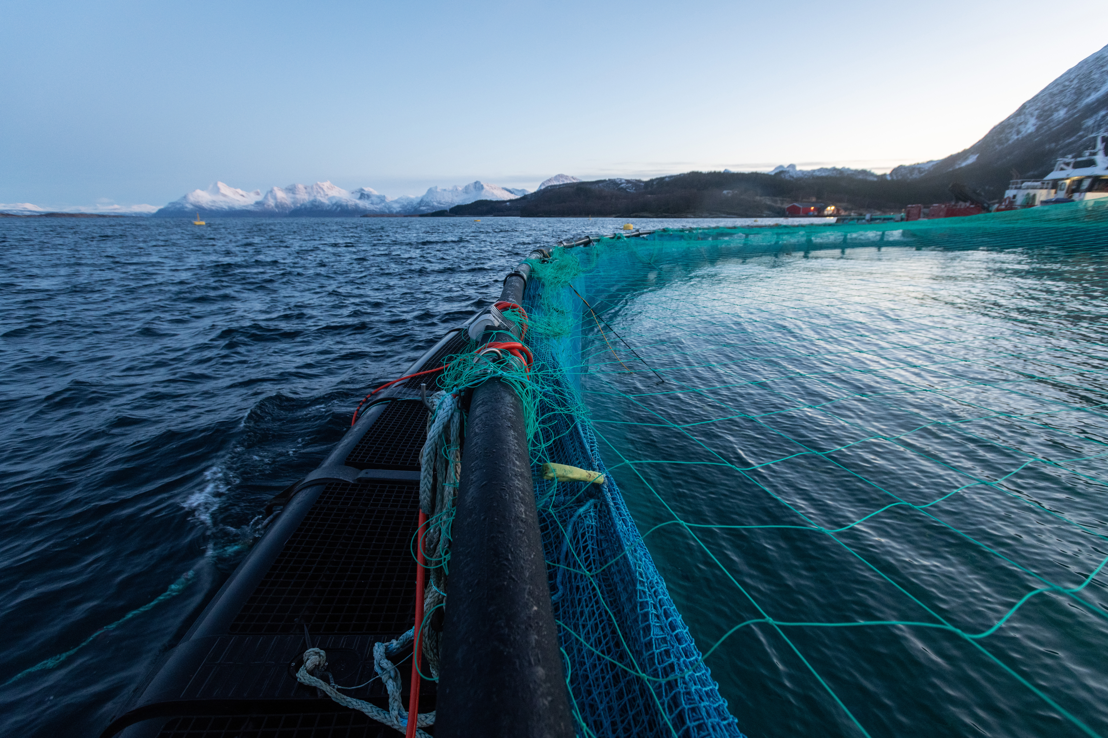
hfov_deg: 93.3
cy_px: 369
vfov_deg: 70.4
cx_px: 554
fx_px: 523
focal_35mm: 17
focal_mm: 17
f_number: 4.5
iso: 1000
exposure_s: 1/60
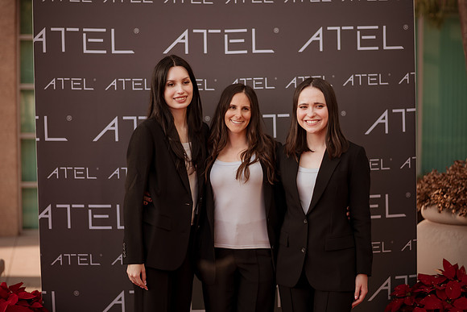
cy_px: 156
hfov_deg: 34.5
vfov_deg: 23.4
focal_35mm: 58
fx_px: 753
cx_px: 234
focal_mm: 58
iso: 125
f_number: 1.4
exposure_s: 1/1600
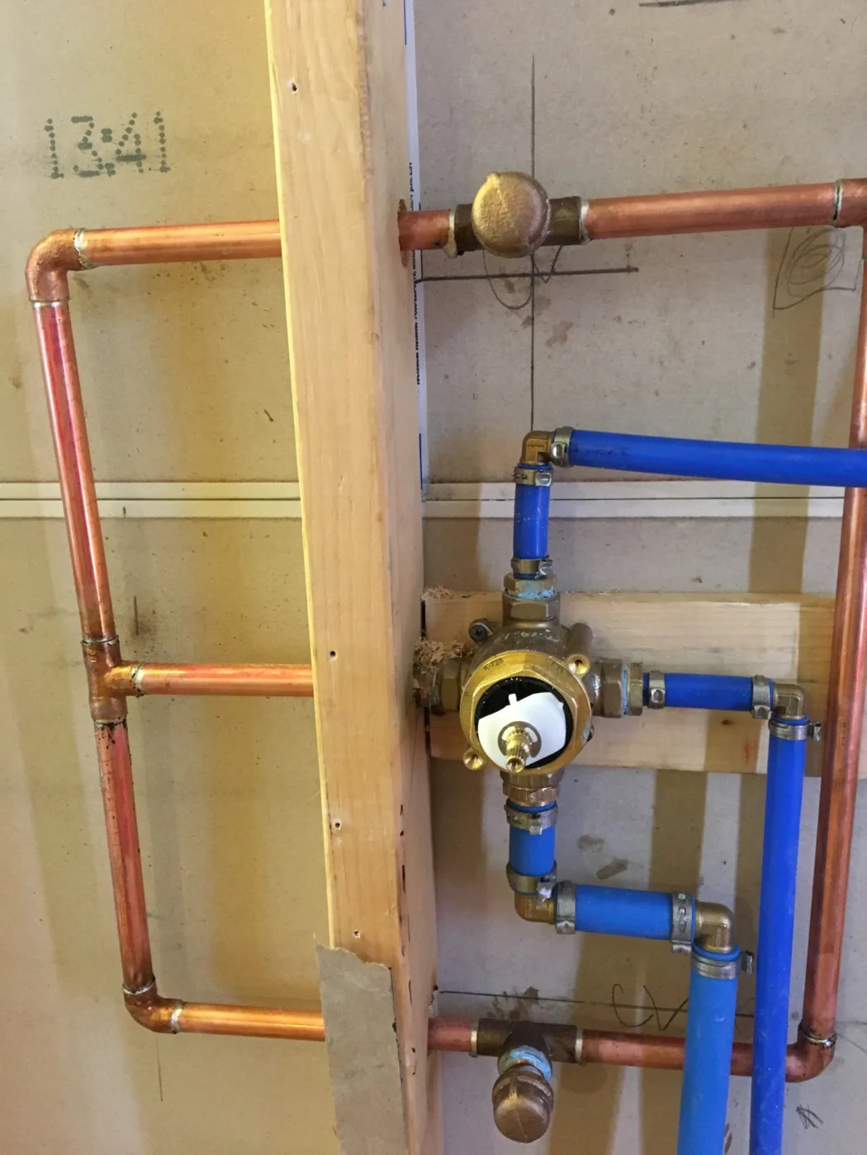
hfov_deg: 48.2
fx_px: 968
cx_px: 434
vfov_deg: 61.7
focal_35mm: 29
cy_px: 578
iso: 200
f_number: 2.2
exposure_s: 1/30
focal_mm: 4.15
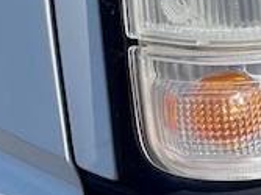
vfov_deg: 7.7
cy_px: 5
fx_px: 1447
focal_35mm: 192
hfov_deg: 10.1
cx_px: 327
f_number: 1.6
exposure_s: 1/5376
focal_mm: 5.1
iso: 32
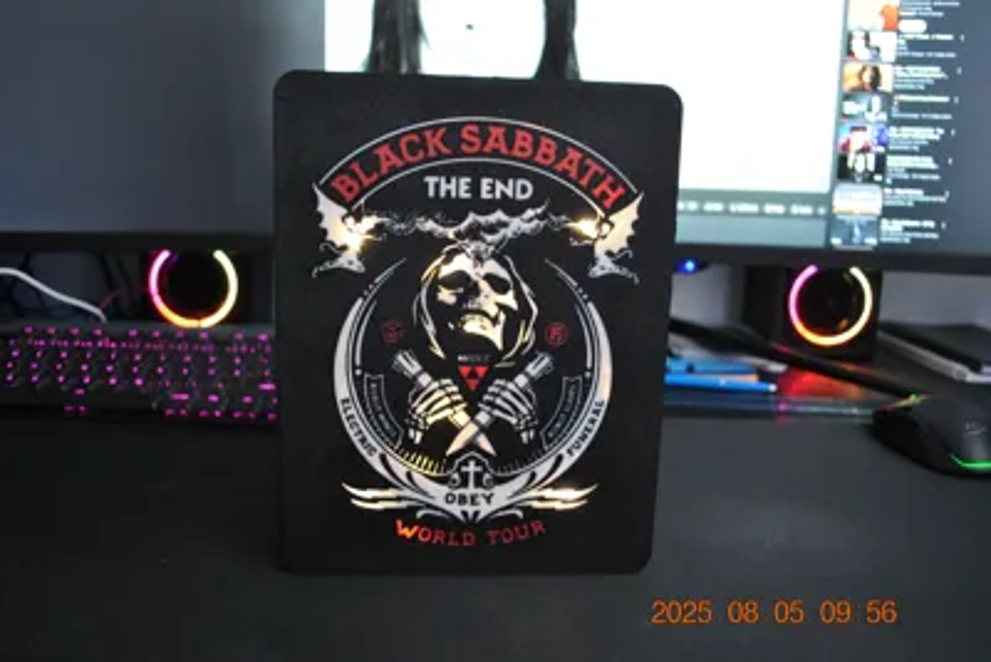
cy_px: 331
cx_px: 496
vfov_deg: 40.0
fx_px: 909
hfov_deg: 57.2
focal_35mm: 33
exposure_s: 1/4
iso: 400
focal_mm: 22
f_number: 3.8
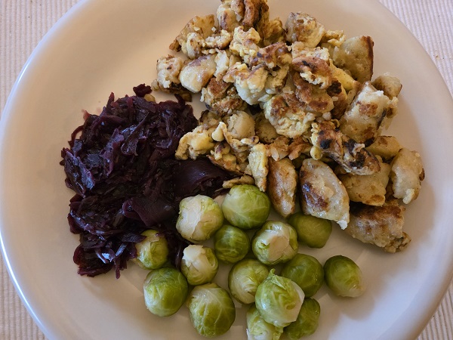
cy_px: 170
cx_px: 226
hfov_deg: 73.9
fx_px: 301
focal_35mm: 23
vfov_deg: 58.9
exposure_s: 1/120
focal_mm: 6.3
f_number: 1.7
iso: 2000
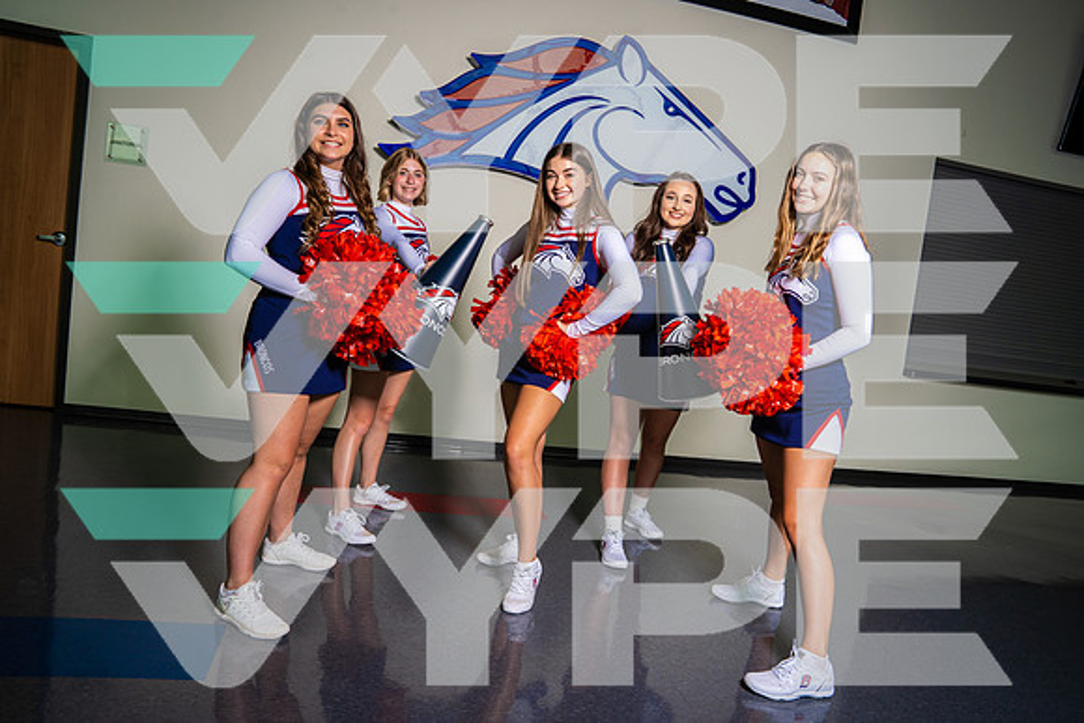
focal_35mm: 24
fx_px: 723
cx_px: 542
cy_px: 362
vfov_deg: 53.2
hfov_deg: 73.7
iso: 100
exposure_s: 1/200
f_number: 8
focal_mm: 24
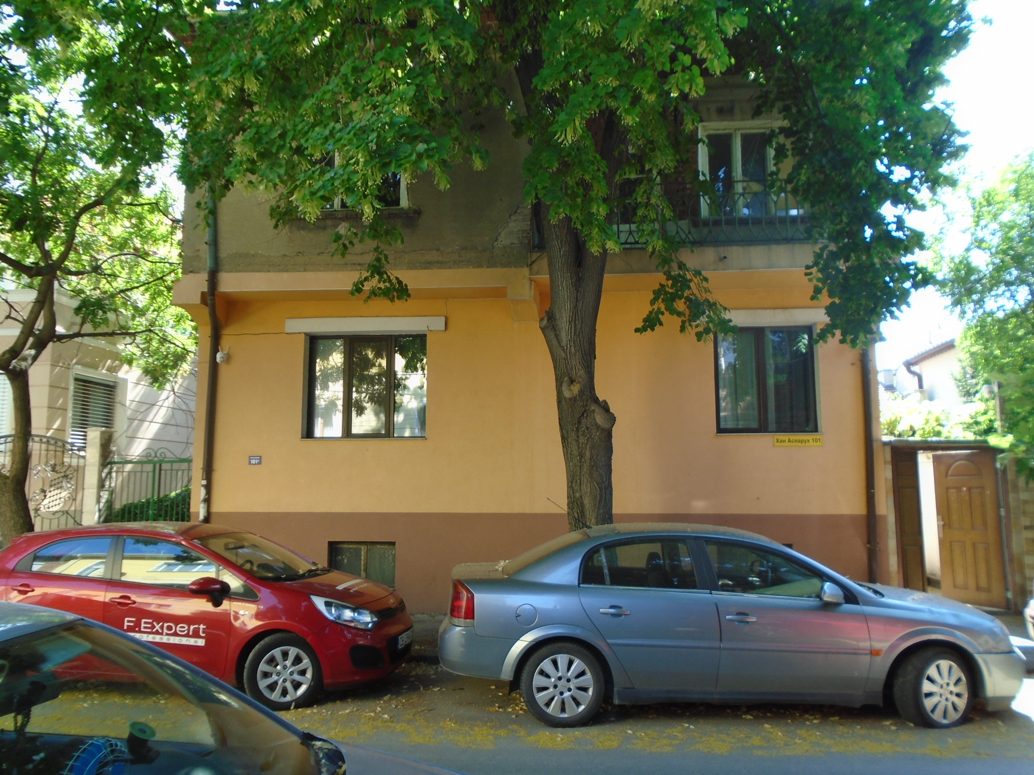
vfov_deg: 53.1
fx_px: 777
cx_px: 517
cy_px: 388
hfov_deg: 67.3
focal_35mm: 26
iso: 100
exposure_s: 1/80
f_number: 3.2
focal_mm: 4.6
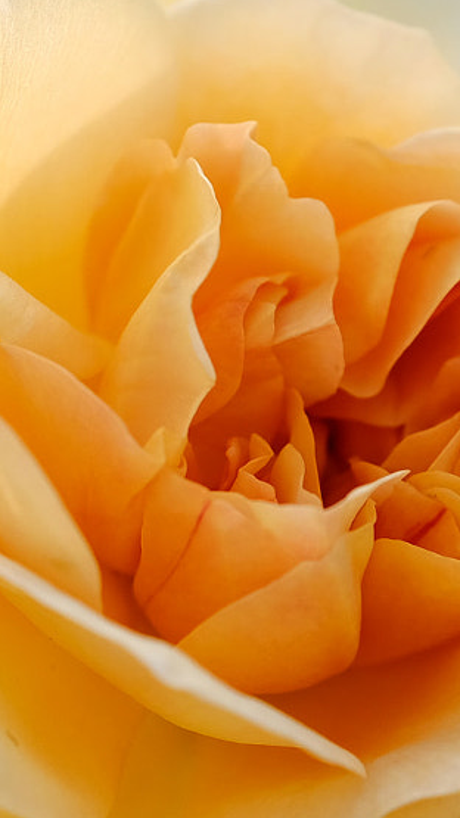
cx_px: 389
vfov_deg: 6.0
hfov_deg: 3.4
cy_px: 497
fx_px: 7853
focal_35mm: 362
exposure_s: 1/1000
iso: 200
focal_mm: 80
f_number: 4
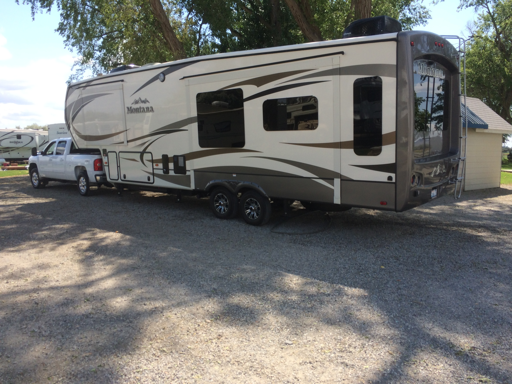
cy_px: 192
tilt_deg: -3.3
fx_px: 429
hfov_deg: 61.7
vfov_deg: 48.2
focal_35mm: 29
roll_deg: -1.1
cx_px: 256
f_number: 2.2
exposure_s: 1/1172
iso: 32
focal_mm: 4.15
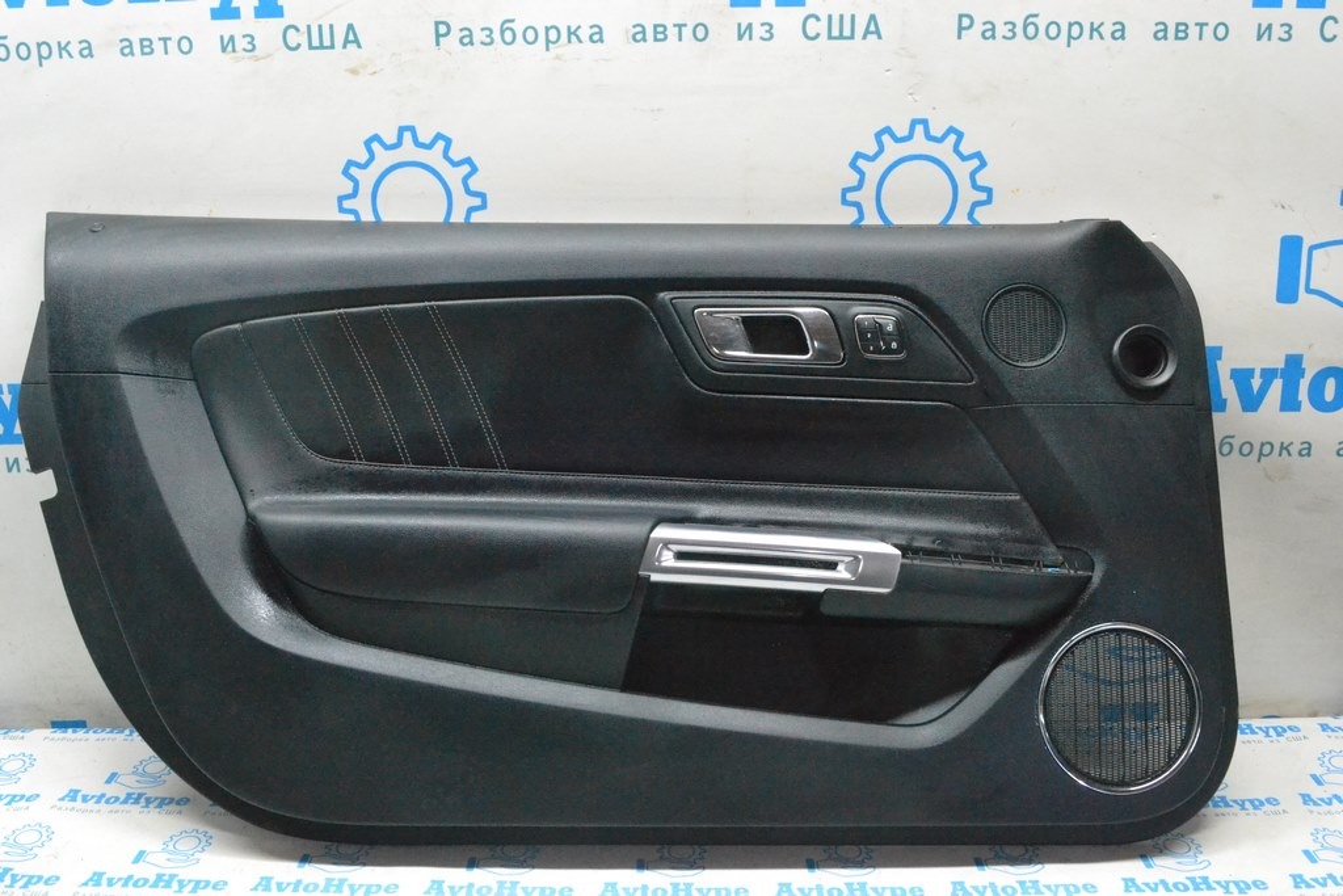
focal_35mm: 33
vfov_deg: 40.0
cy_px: 448
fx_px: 1231
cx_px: 672
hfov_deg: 57.2
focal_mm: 22
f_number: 9
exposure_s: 1/160
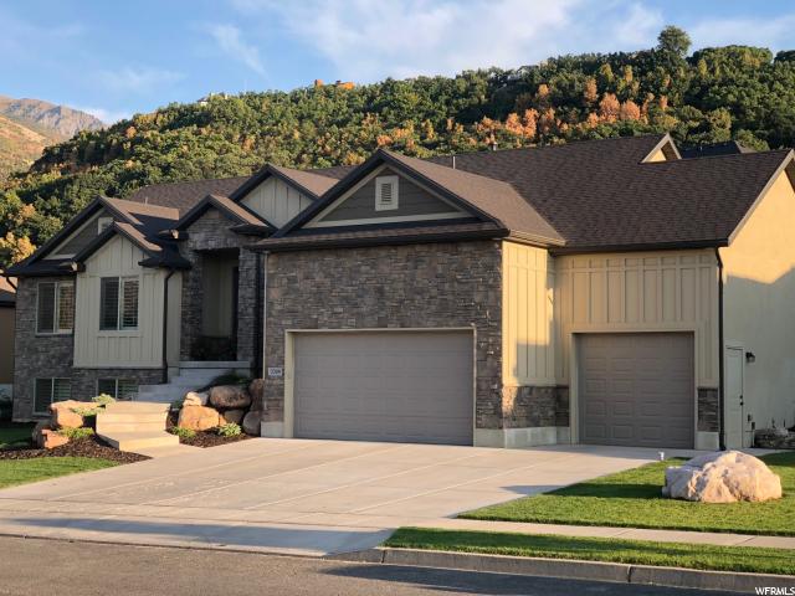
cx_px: 398
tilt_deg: +3.7
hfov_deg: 33.8
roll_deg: -0.1
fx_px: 1309
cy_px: 298
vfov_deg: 25.7
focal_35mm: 57
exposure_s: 1/170
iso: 20
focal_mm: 6.6
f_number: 2.8
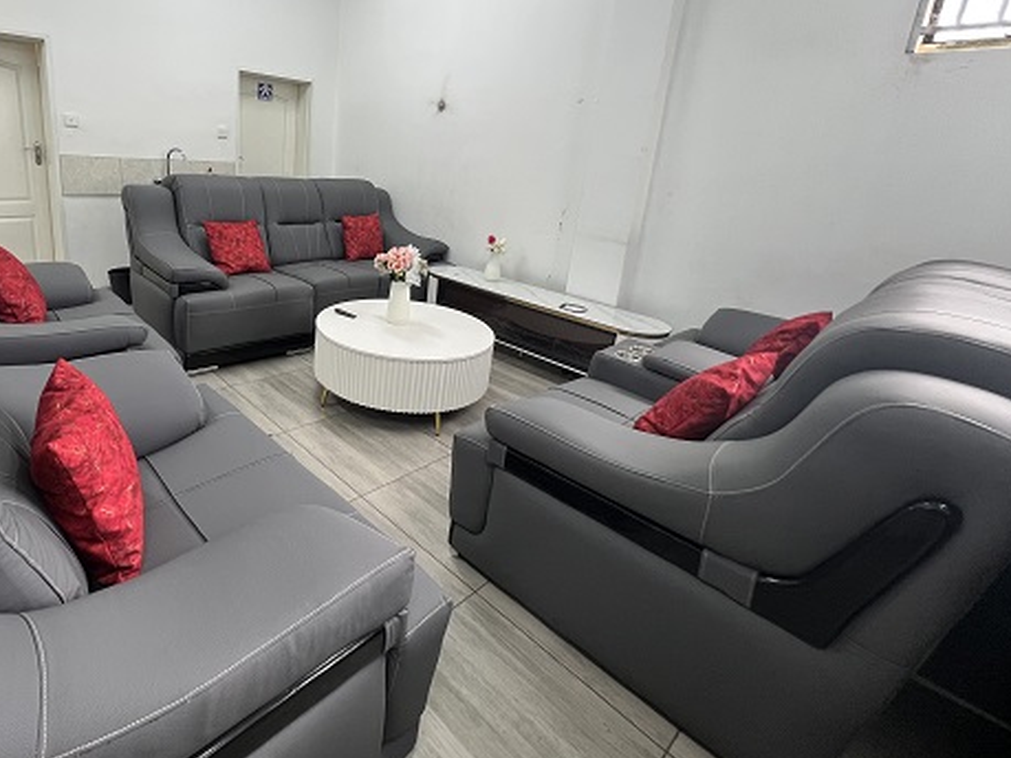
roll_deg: -3.9
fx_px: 496
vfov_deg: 73.3
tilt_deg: -13.8
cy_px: 280
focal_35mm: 17
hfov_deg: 88.7
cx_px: 361
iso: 160
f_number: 1.8
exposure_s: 1/50
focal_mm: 1.57
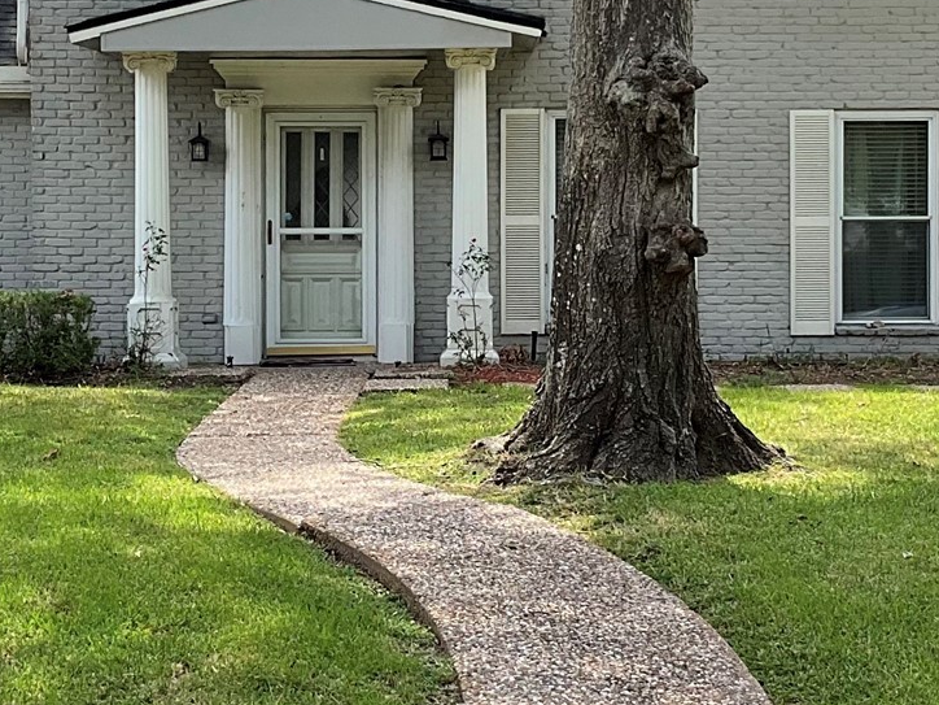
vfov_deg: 18.0
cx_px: 485
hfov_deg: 23.8
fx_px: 2224
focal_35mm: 82
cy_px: 271
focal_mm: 3
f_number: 1.8
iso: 16
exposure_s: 1/362
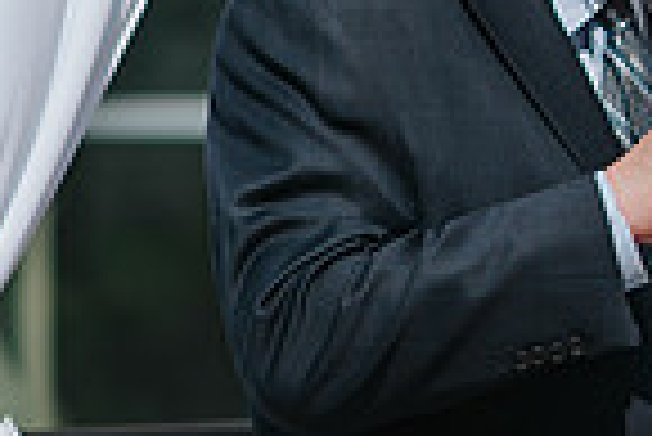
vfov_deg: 2.7
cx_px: 1214
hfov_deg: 4.0
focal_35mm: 509
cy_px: 169
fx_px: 9228
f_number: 2.8
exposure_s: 1/3200
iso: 100
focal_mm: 85
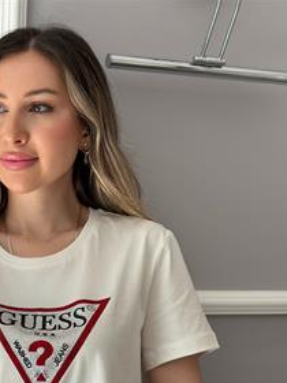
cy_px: 354
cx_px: 36
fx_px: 984
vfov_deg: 21.5
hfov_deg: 16.4
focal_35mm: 89
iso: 80
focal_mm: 6.86
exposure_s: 1/229
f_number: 1.78
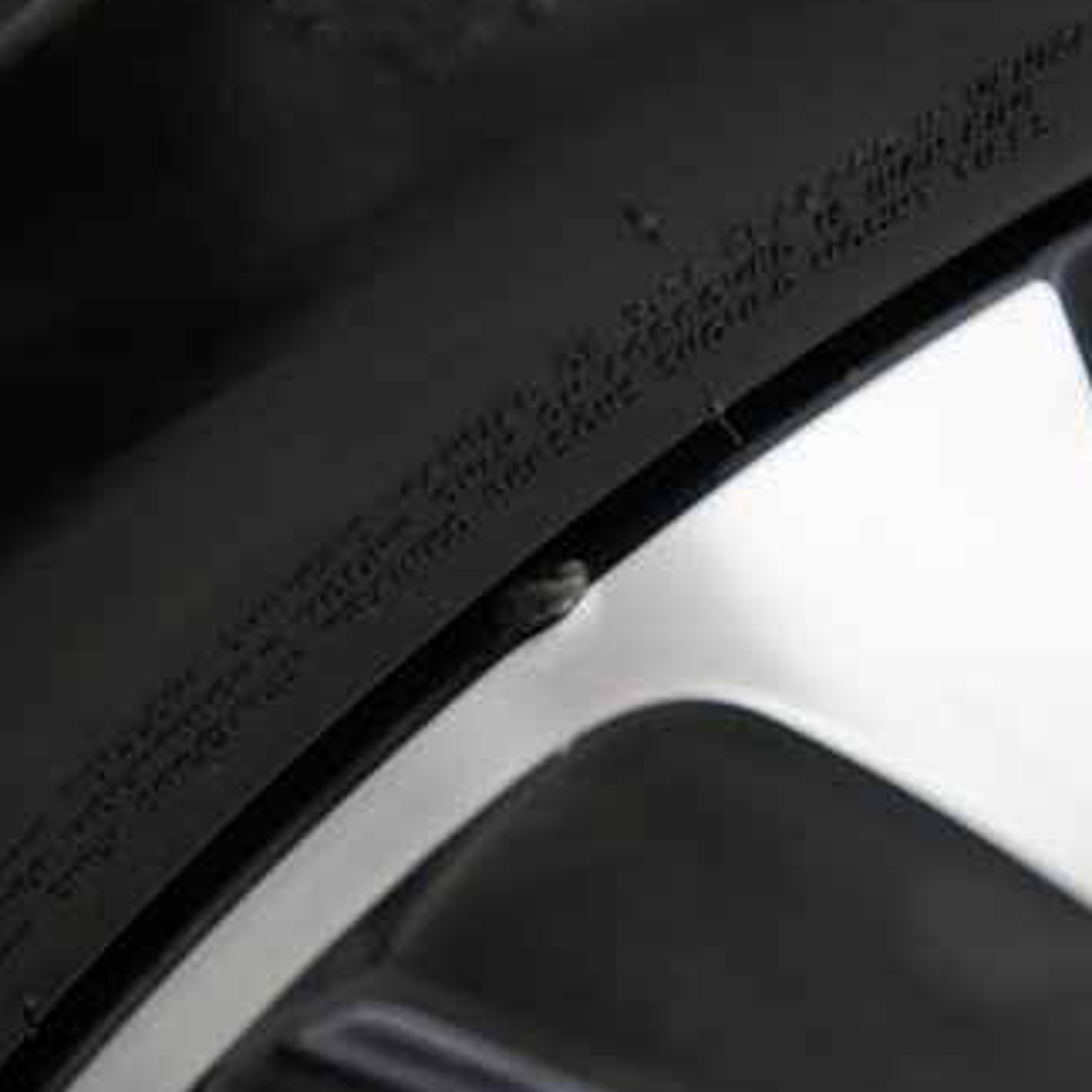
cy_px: 586
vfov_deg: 36.0
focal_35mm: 47
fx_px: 1677
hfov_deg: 36.0
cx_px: 590
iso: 2500
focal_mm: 28
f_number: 2.8
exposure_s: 1/60
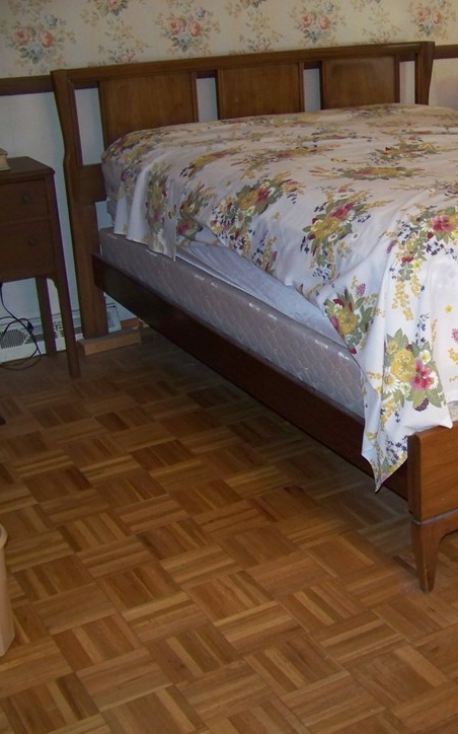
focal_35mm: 54
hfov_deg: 22.9
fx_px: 1079
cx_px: 472
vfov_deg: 37.5
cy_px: 383
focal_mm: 5.85
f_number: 2.8
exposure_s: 1/30
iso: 200
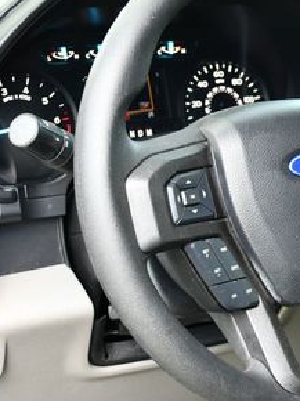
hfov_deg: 16.7
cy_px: 202
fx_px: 984
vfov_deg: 23.0
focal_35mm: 85
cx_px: 340
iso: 800
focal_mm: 20
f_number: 3.8
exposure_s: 1/125
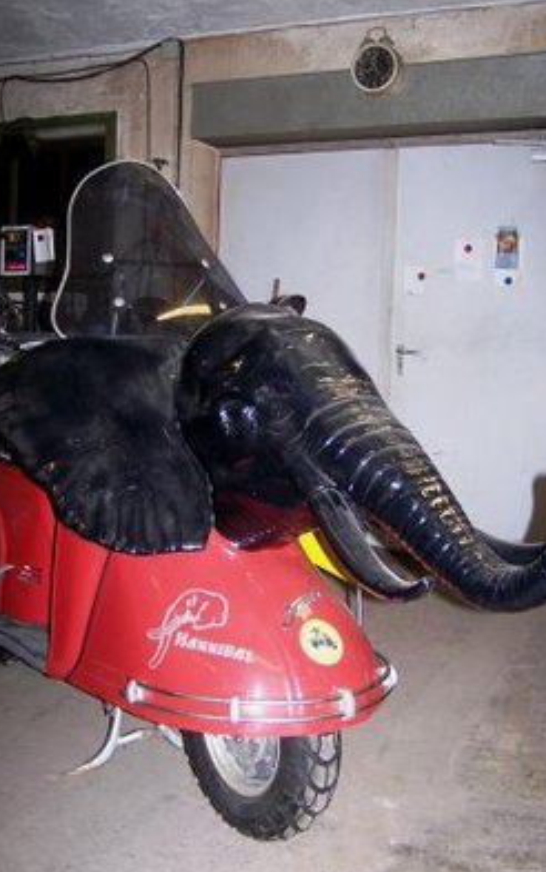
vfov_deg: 48.2
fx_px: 975
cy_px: 437
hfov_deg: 31.3
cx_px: 297
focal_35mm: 41
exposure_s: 1/60
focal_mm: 6.3
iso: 140
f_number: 2.8
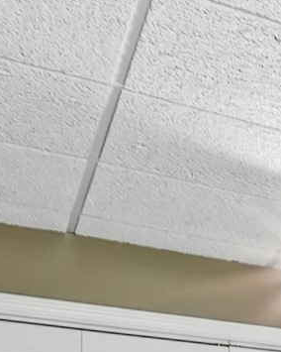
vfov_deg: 18.7
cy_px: 505
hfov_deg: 10.7
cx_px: 864
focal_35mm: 92
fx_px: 956
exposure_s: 1/1.67
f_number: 9
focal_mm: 16
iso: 400
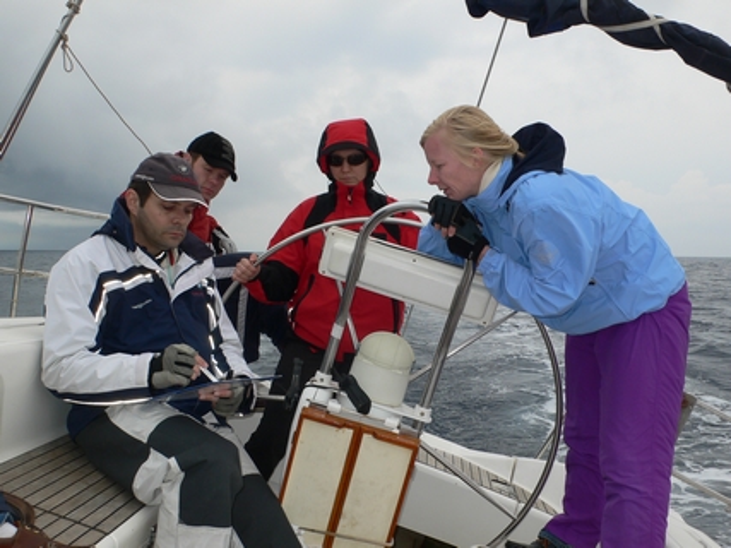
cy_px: 274
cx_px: 366
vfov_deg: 41.8
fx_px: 718
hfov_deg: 54.0
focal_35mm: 34
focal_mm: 6.3
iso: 80
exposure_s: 1/400
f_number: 4
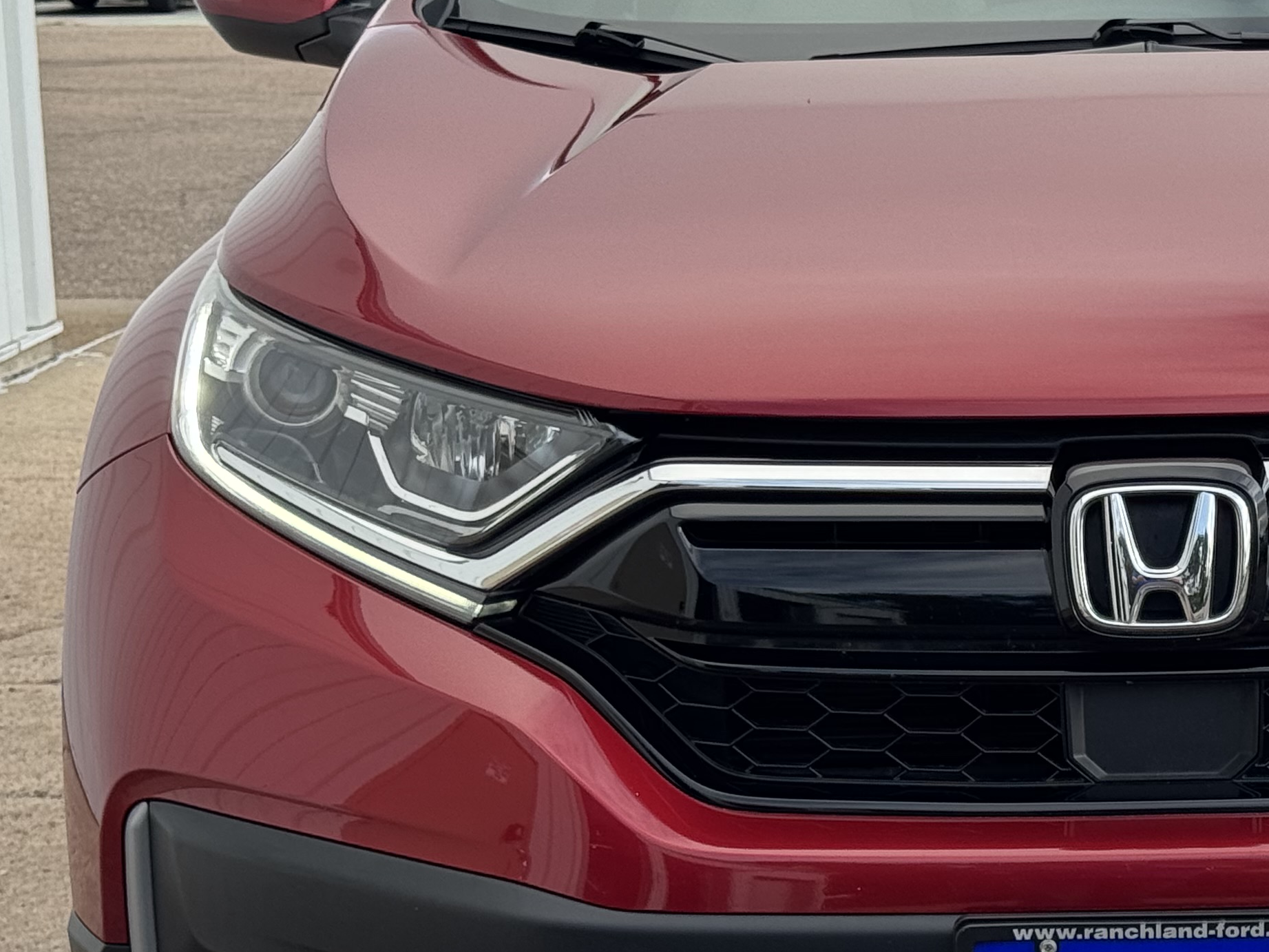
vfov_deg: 14.1
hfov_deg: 18.4
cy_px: 482
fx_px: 3849
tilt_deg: -10.8
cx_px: 1145
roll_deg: +1.1
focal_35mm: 105
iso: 64
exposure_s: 1/1869
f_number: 1.78
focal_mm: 6.76
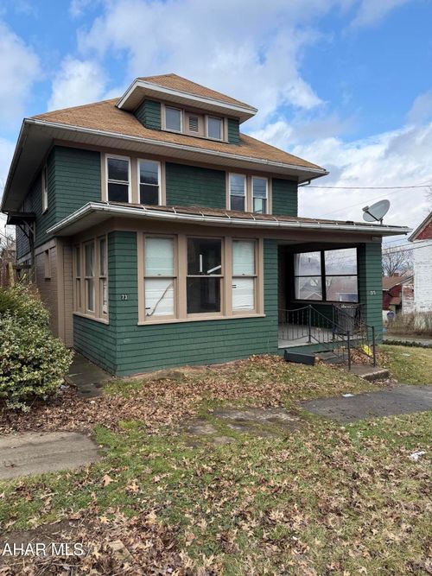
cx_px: 216
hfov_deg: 56.8
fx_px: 399
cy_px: 288
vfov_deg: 71.6
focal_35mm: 24
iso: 80
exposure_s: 1/2053
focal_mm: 6.76
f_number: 1.78
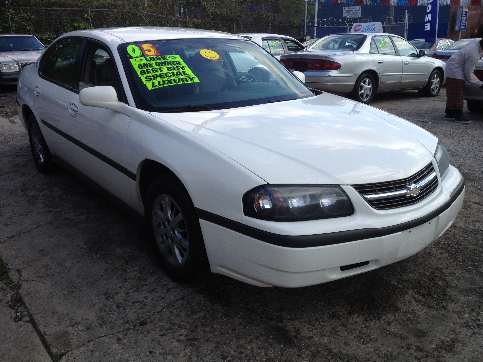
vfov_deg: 40.7
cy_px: 181
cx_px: 242
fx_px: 488
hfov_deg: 52.6
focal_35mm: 35
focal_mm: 4.28
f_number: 2.4
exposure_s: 1/876
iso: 64
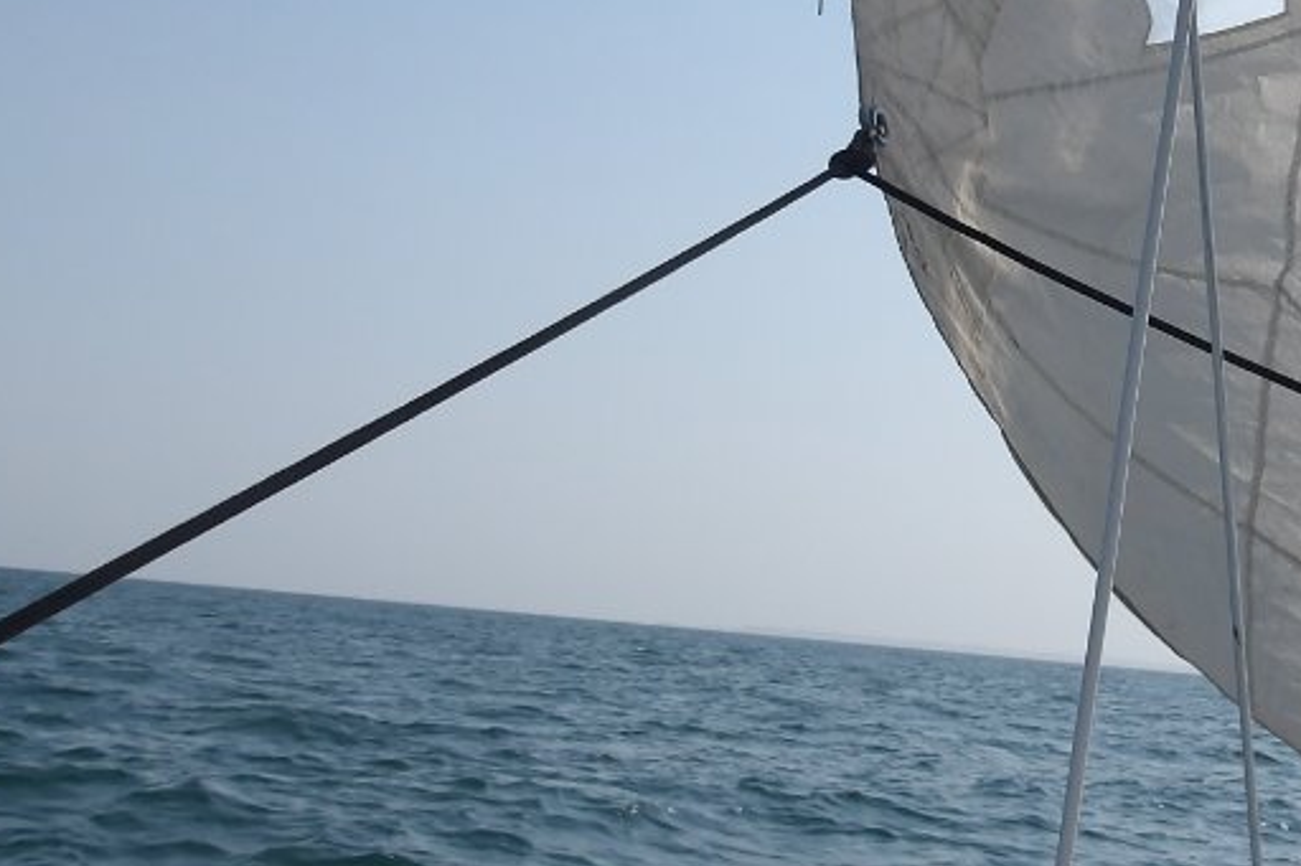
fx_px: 2240
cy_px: 319
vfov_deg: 21.8
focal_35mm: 62
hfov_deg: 31.9
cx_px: 955
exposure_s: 1/265
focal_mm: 4.9
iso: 100
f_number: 10.4
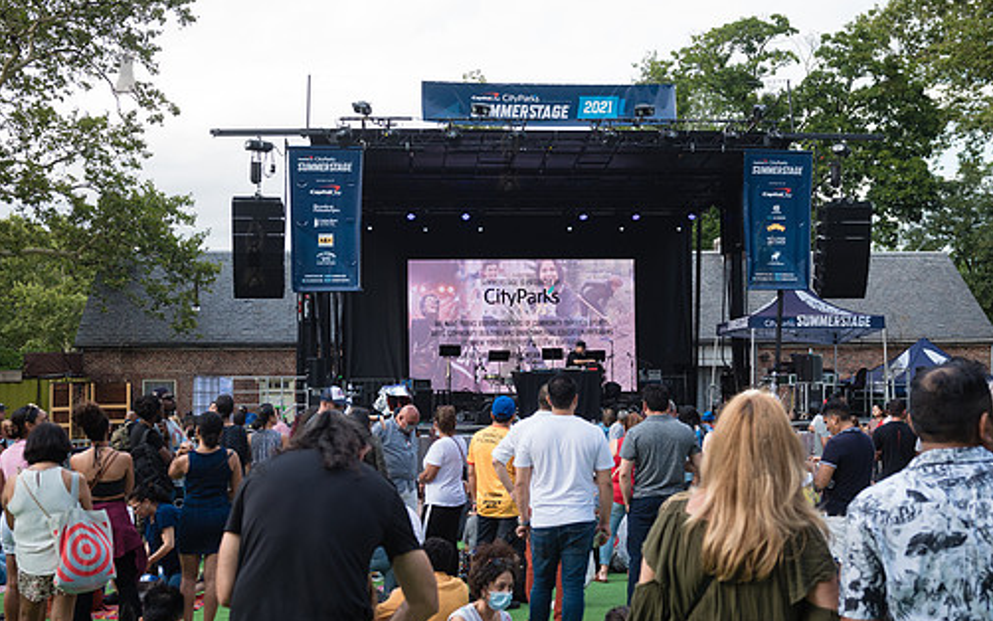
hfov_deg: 45.3
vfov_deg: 29.2
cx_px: 508
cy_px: 347
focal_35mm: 44
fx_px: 1191
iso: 500
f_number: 4.5
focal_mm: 35
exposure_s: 1/1000
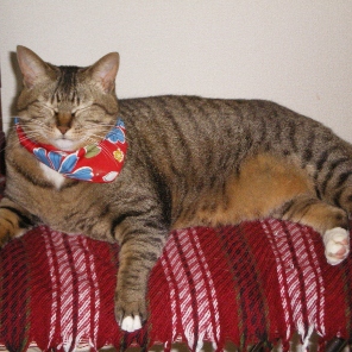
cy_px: 176
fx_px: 1565
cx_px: 174
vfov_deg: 12.8
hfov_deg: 12.8
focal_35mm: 136
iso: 400
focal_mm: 18.9
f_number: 5.9
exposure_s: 1/100
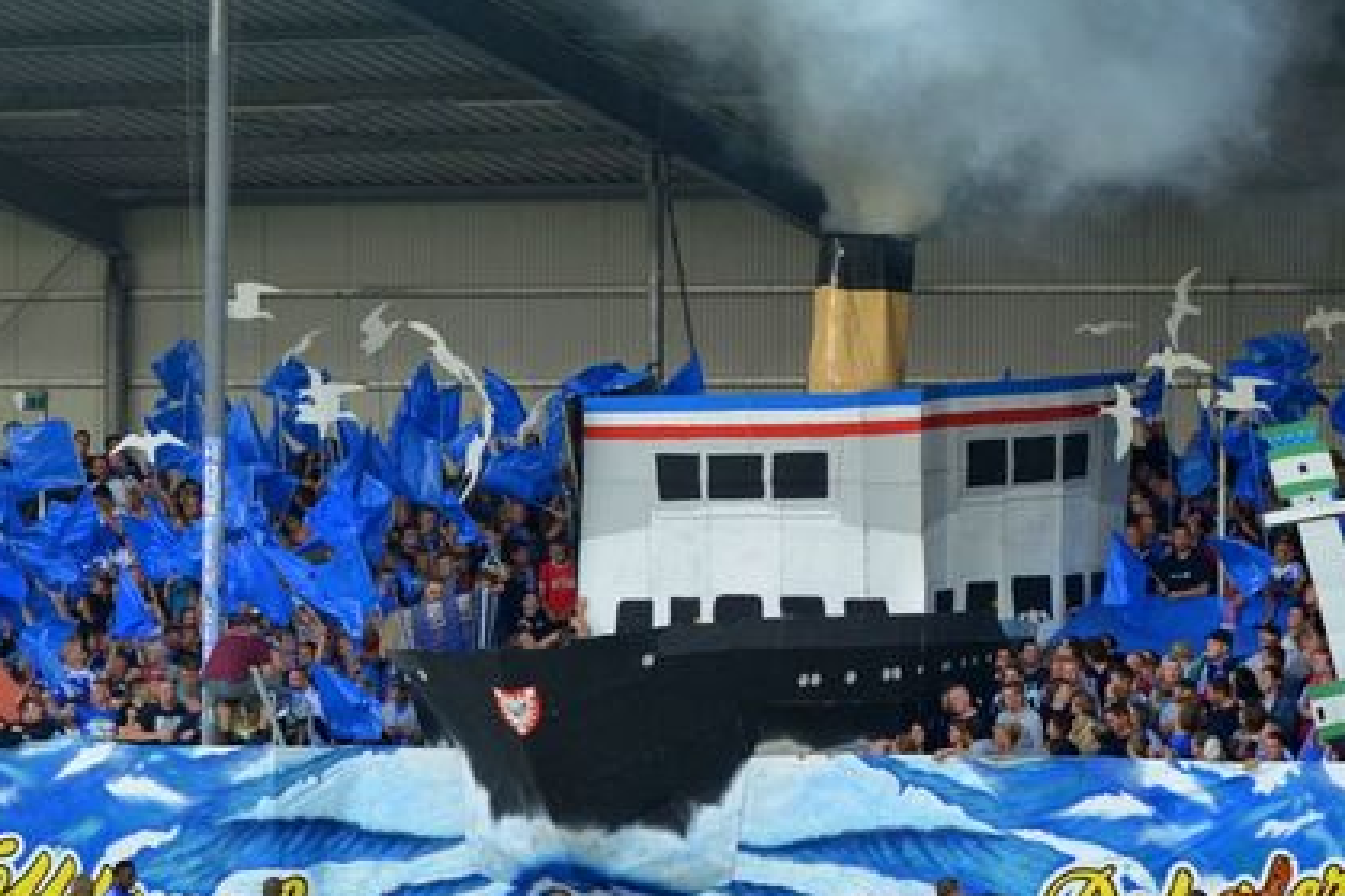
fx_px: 5340
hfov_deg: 14.4
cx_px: 681
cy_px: 591
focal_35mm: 143
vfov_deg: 9.6
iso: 800
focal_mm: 70
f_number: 2.8
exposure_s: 1/500
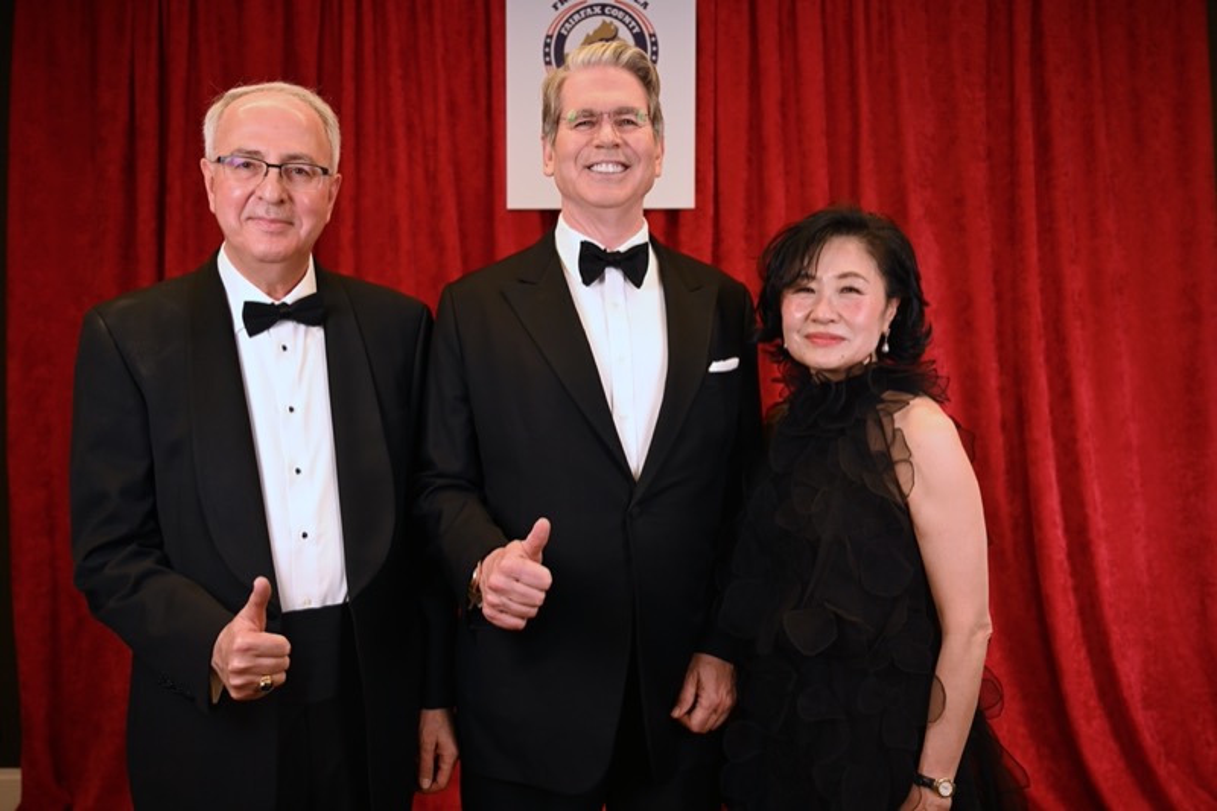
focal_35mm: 34
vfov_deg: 39.4
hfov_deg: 56.5
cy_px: 406
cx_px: 608
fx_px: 1132
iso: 640
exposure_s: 1/125
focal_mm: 33.5
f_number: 4
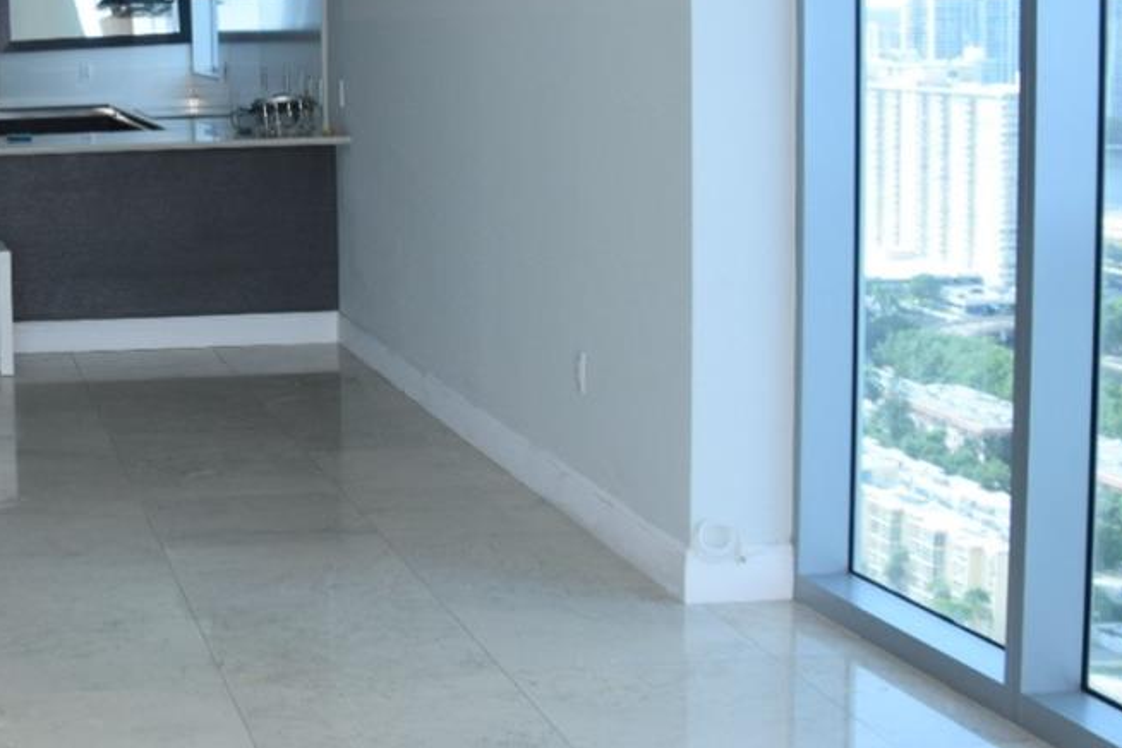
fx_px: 2057
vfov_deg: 20.4
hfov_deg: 27.6
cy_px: 180
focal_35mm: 66
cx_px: -144
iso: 220
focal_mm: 18
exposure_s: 1/125
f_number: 5.6
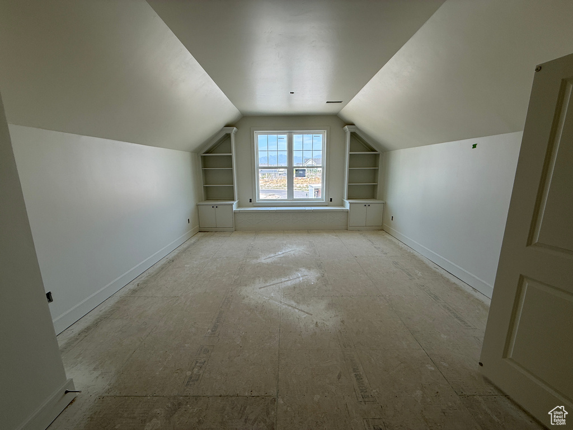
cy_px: 215
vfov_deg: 85.7
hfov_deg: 102.1
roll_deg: +1.0
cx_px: 286
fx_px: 232
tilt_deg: -11.4
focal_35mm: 14
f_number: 2.2
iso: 64
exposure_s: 1/180
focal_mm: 2.22
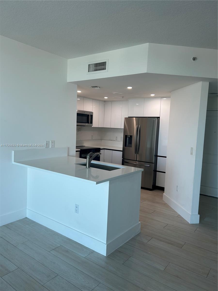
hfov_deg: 53.1
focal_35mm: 26
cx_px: 109
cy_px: 146
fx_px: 218
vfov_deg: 67.3
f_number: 1.5
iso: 32
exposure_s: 1/126
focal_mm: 5.7
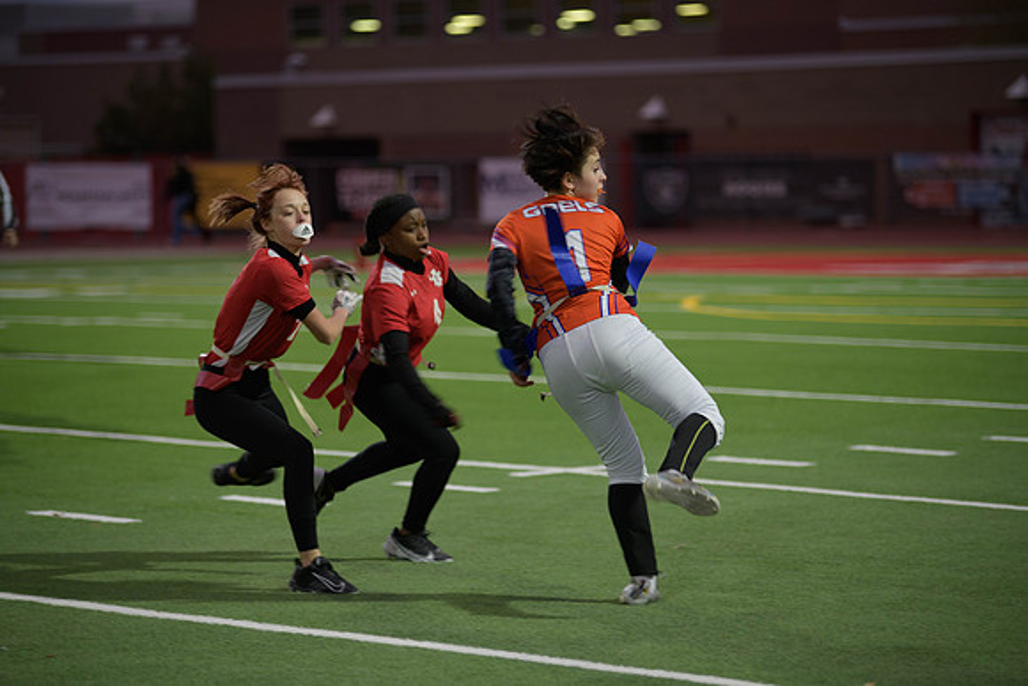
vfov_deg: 9.5
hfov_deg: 14.2
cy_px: 343
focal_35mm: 145
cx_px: 514
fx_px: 4141
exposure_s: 1/200
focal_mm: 145
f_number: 2.8
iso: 450
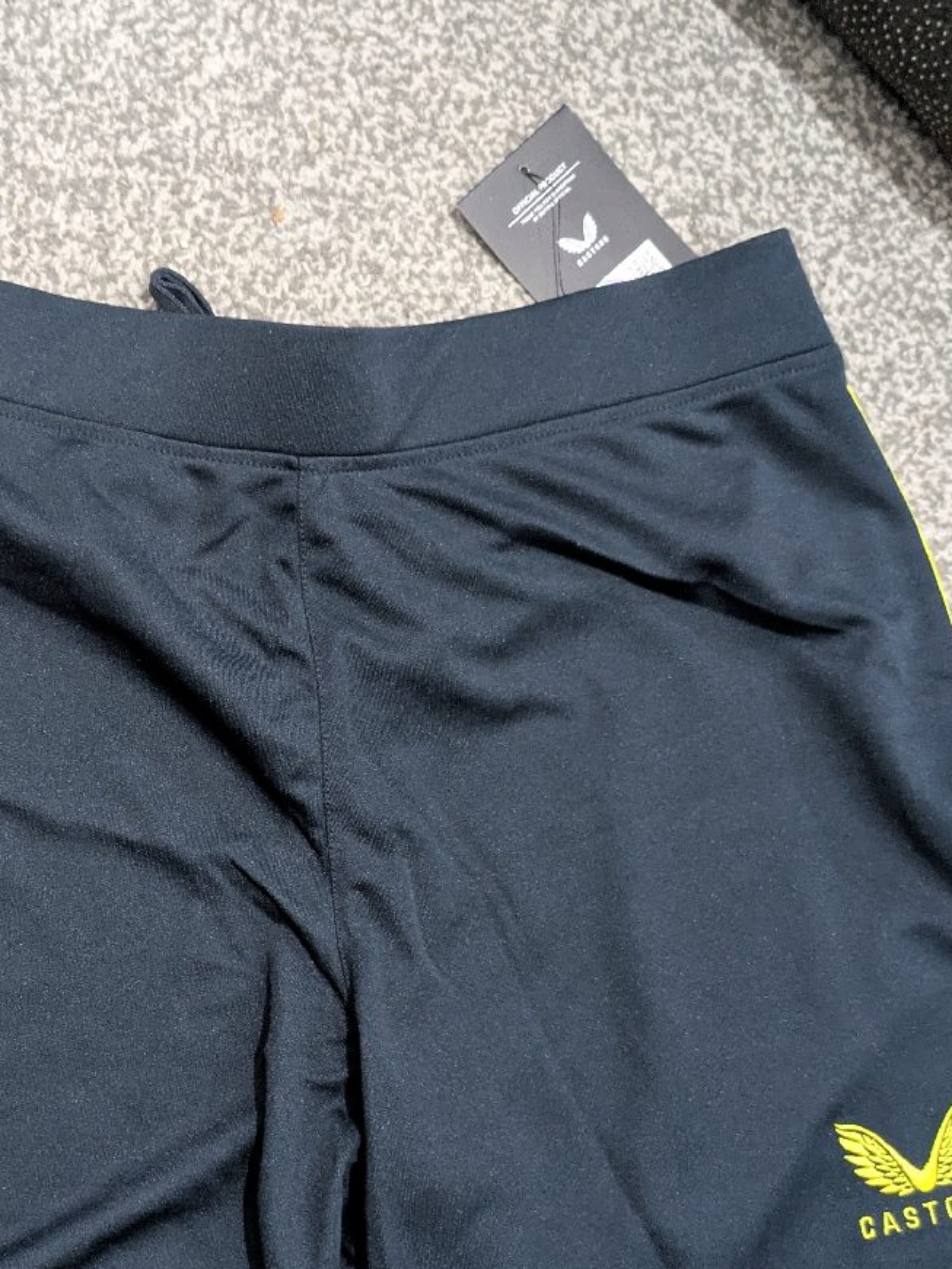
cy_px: 776
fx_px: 1686
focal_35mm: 46
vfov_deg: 41.0
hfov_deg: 31.0
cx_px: 246
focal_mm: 5.43
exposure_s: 1/25
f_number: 1.89
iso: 957
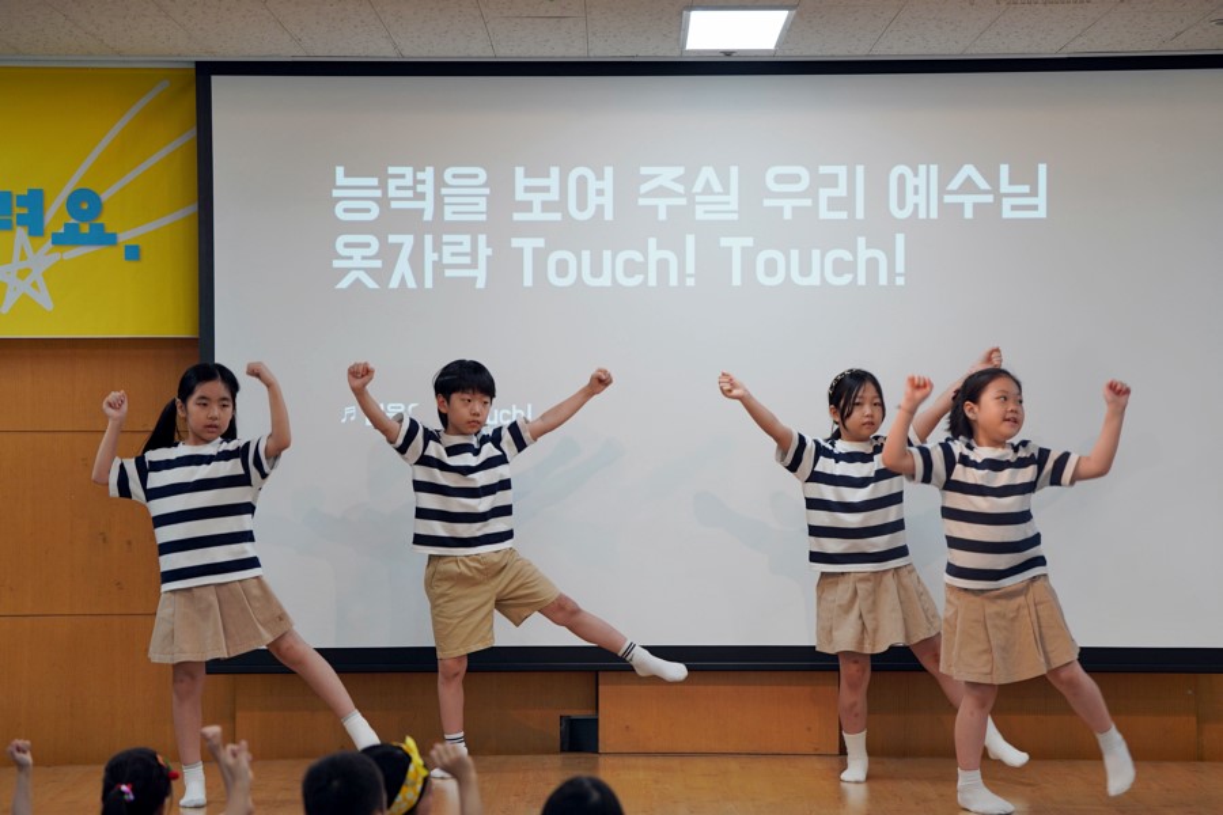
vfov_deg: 11.8
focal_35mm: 116
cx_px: 612
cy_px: 408
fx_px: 3940
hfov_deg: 17.6
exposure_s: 1/160
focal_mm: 116
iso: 640
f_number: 4
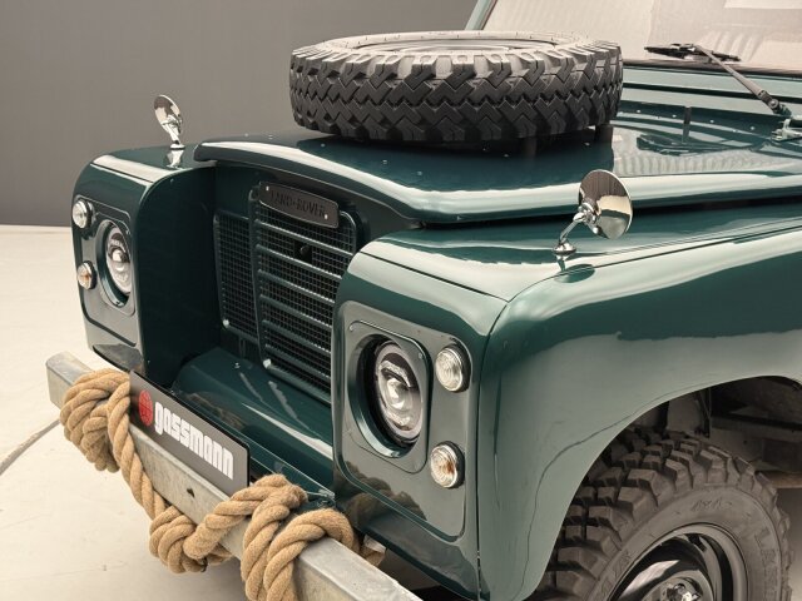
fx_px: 1112
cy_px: 300
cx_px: 401
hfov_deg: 39.7
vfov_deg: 30.3
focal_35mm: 48
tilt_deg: -13.3
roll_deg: -0.6
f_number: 1.78
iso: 250
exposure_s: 1/58
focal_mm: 6.76
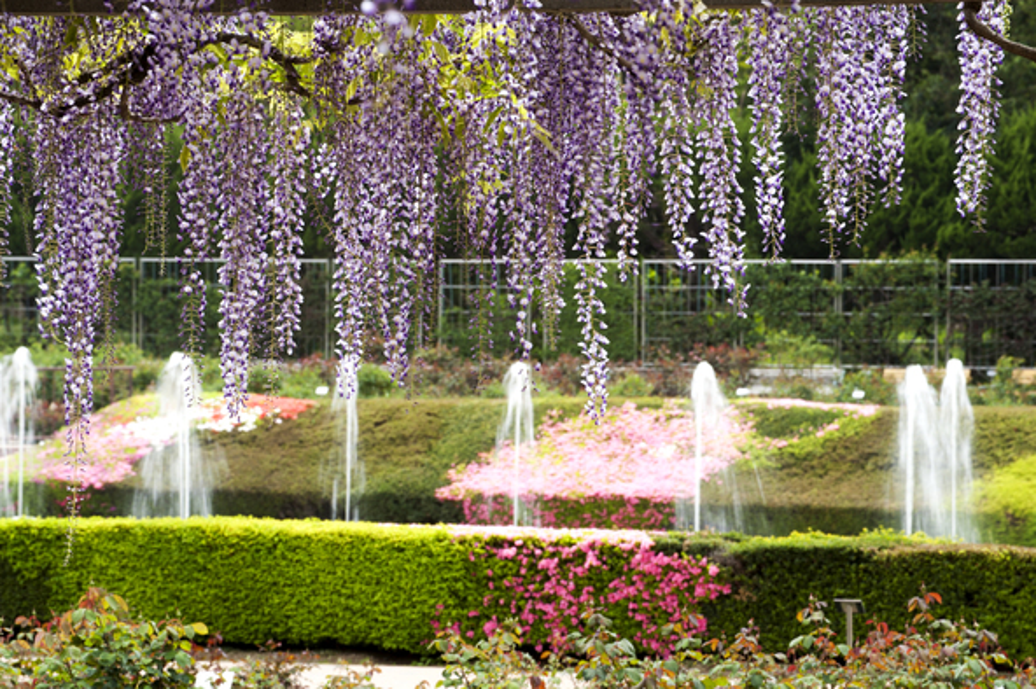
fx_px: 5177
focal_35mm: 180
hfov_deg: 11.4
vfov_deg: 7.6
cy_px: 344
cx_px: 518
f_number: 16
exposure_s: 1/15
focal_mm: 180
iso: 200
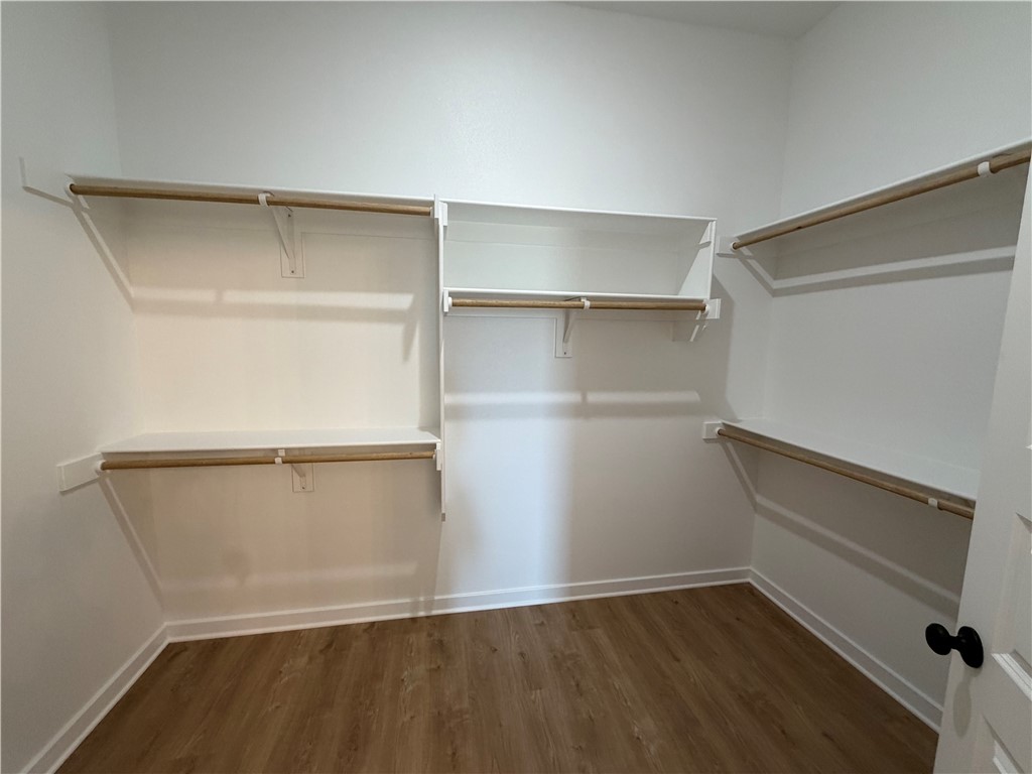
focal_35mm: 14
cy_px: 387
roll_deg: -0.3
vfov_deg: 85.7
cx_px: 516
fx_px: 417
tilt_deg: -8.0
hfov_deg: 102.1
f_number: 2.2
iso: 250
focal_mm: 2.22
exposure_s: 1/60
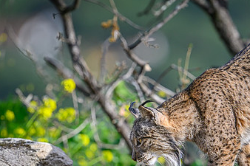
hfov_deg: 2.6
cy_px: 153
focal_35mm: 791
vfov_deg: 1.7
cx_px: 208
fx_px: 5490
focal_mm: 400
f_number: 4
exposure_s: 1/2000
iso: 250
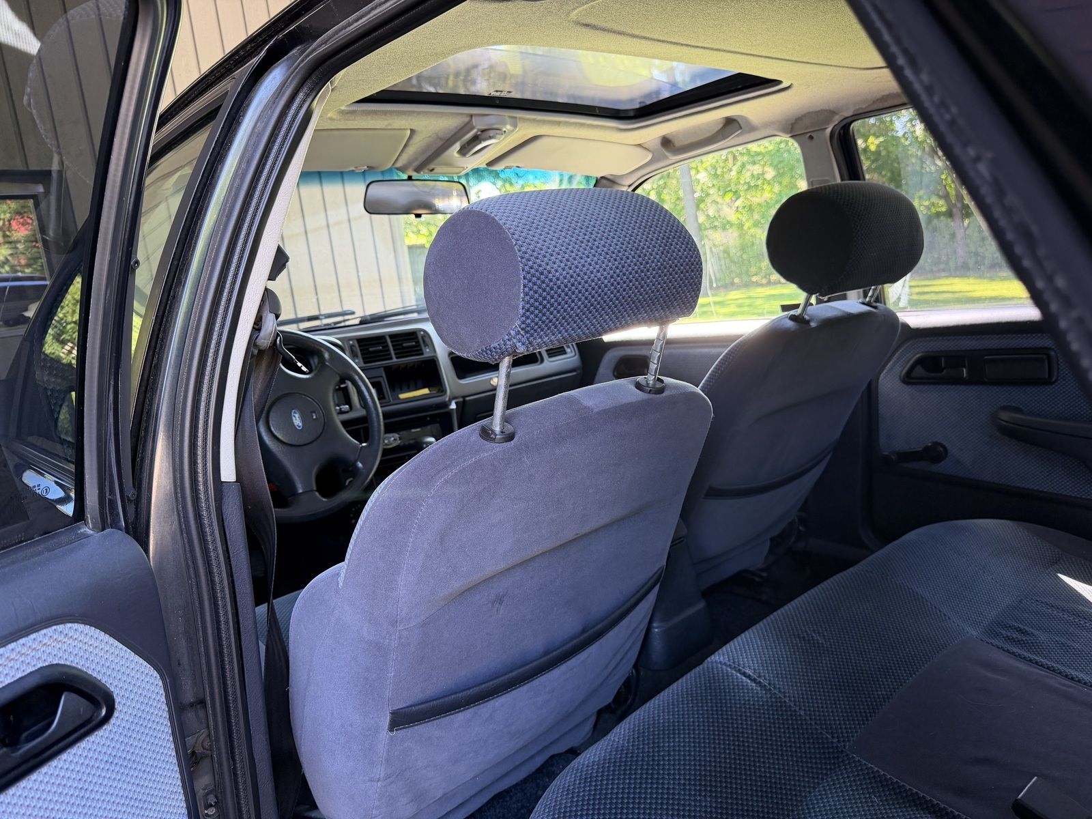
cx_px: 546
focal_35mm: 24
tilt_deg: -11.1
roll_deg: +5.8
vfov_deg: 56.8
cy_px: 410
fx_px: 757
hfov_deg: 71.6
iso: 200
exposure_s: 1/74
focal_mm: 6.76
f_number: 1.78
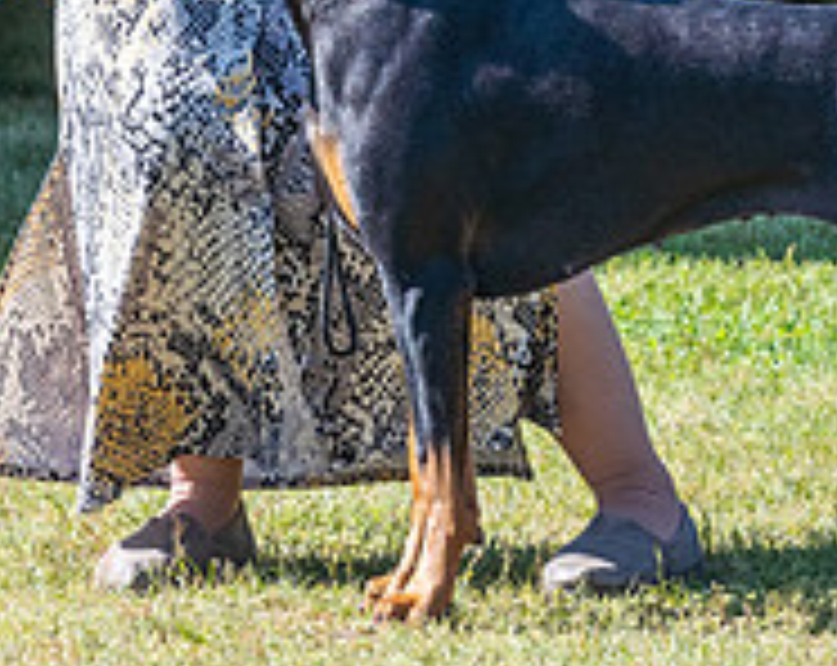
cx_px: 394
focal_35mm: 683
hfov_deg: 2.8
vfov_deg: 2.3
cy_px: -162
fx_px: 16884
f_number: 6.3
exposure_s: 1/2000
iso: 1250
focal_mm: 200
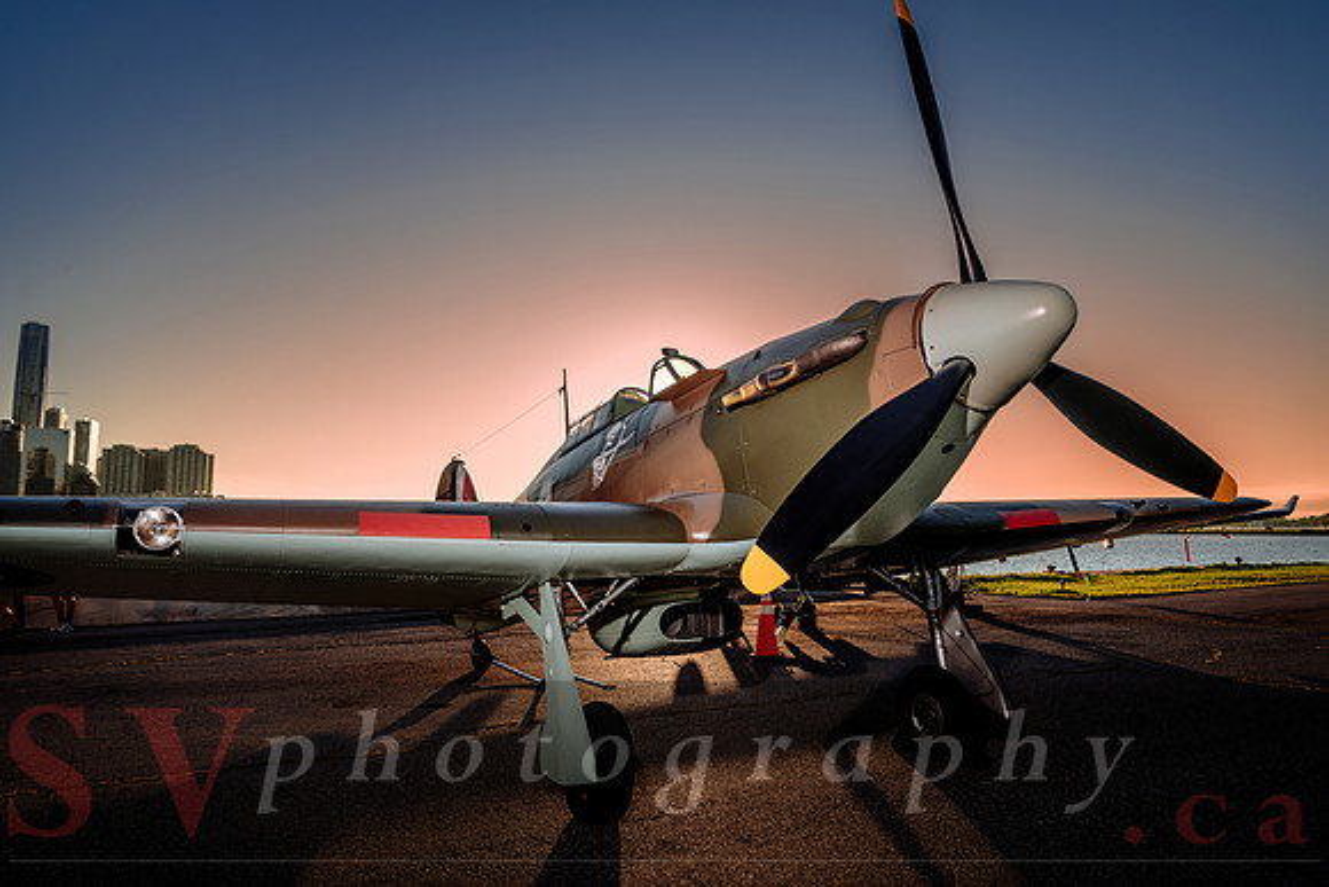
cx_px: 718
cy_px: 411
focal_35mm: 26
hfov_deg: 69.3
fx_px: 960
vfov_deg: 49.5
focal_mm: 24
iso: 64
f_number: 4.5
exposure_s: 1/250
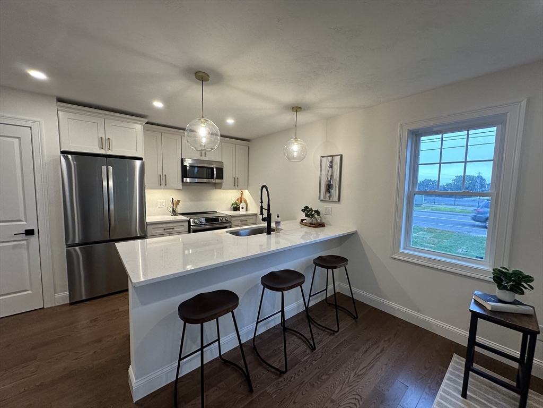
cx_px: 272
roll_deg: -1.6
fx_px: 220
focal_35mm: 14
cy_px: 204
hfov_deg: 102.1
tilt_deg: -4.3
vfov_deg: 85.7
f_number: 2.2
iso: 160
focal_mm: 2.22
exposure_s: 1/120
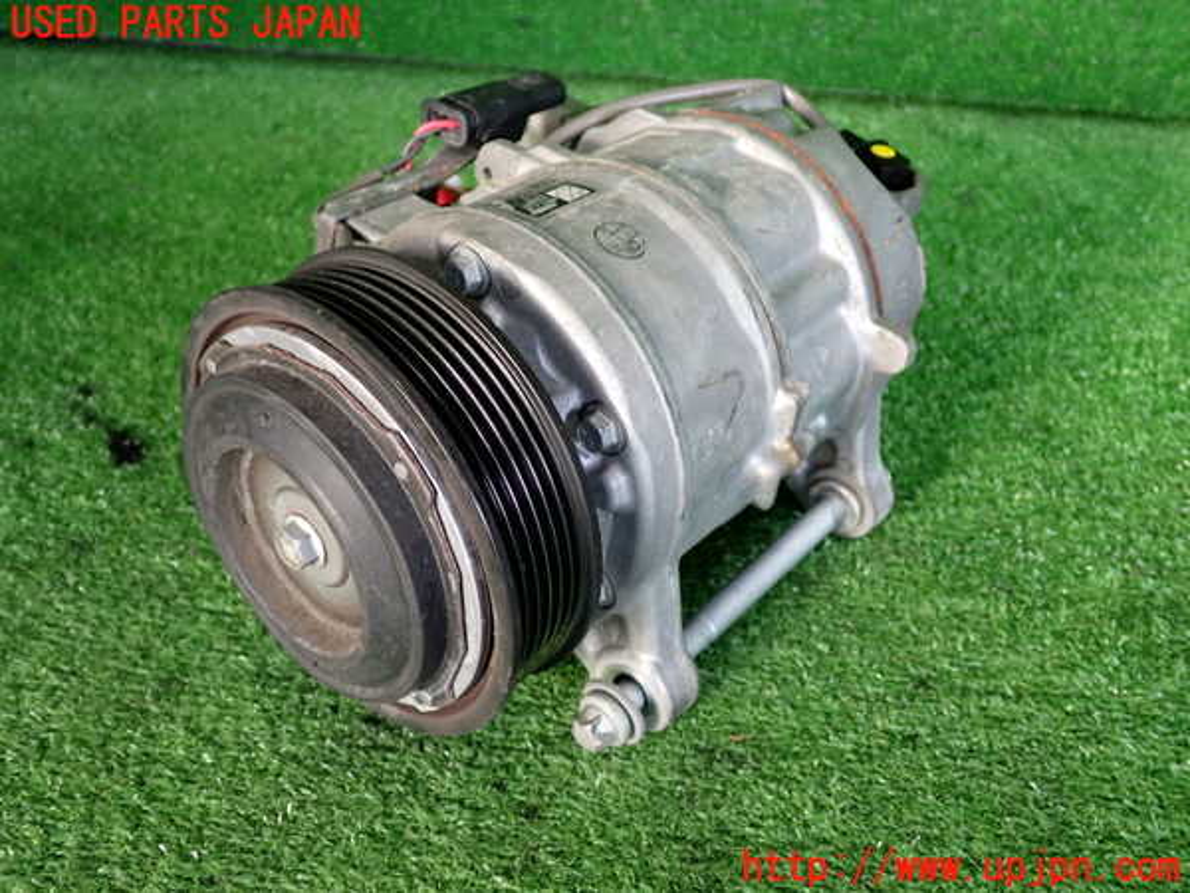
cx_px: 595
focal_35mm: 32
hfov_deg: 56.8
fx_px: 1100
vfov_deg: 44.2
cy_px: 446
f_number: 2.4
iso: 200
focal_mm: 5.79
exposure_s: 1/50
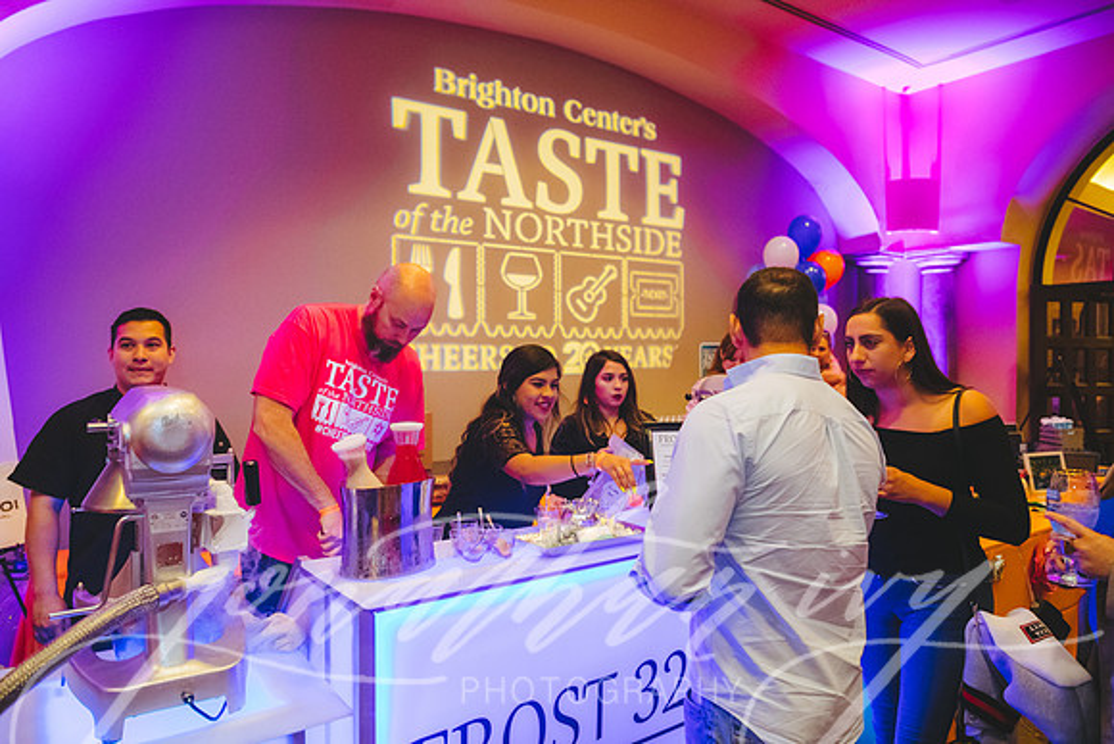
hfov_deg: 73.7
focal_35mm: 24
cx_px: 557
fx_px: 743
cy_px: 372
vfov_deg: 53.2
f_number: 3.5
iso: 5600
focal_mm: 24
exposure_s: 1/160
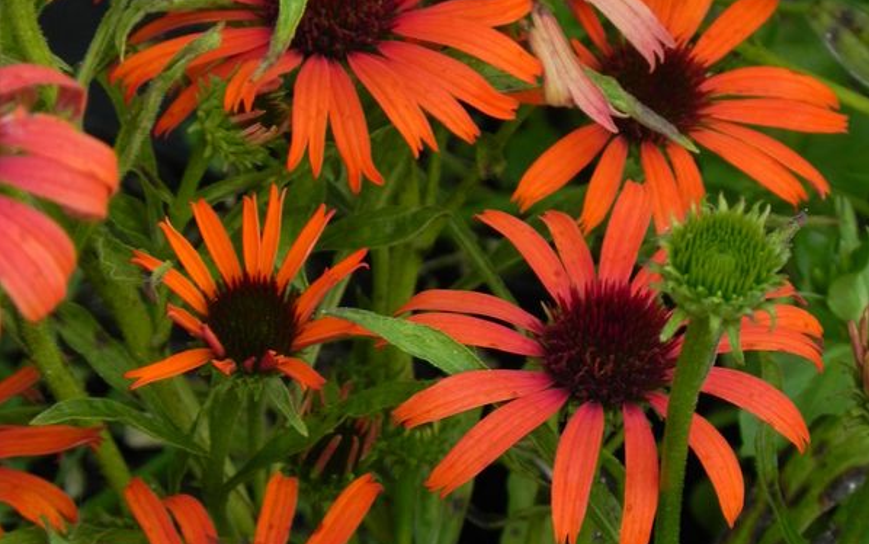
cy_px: 273
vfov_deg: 2.7
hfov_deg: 4.4
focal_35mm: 478
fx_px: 11323
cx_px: 434
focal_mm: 59.9
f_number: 5
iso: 160
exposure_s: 1/60
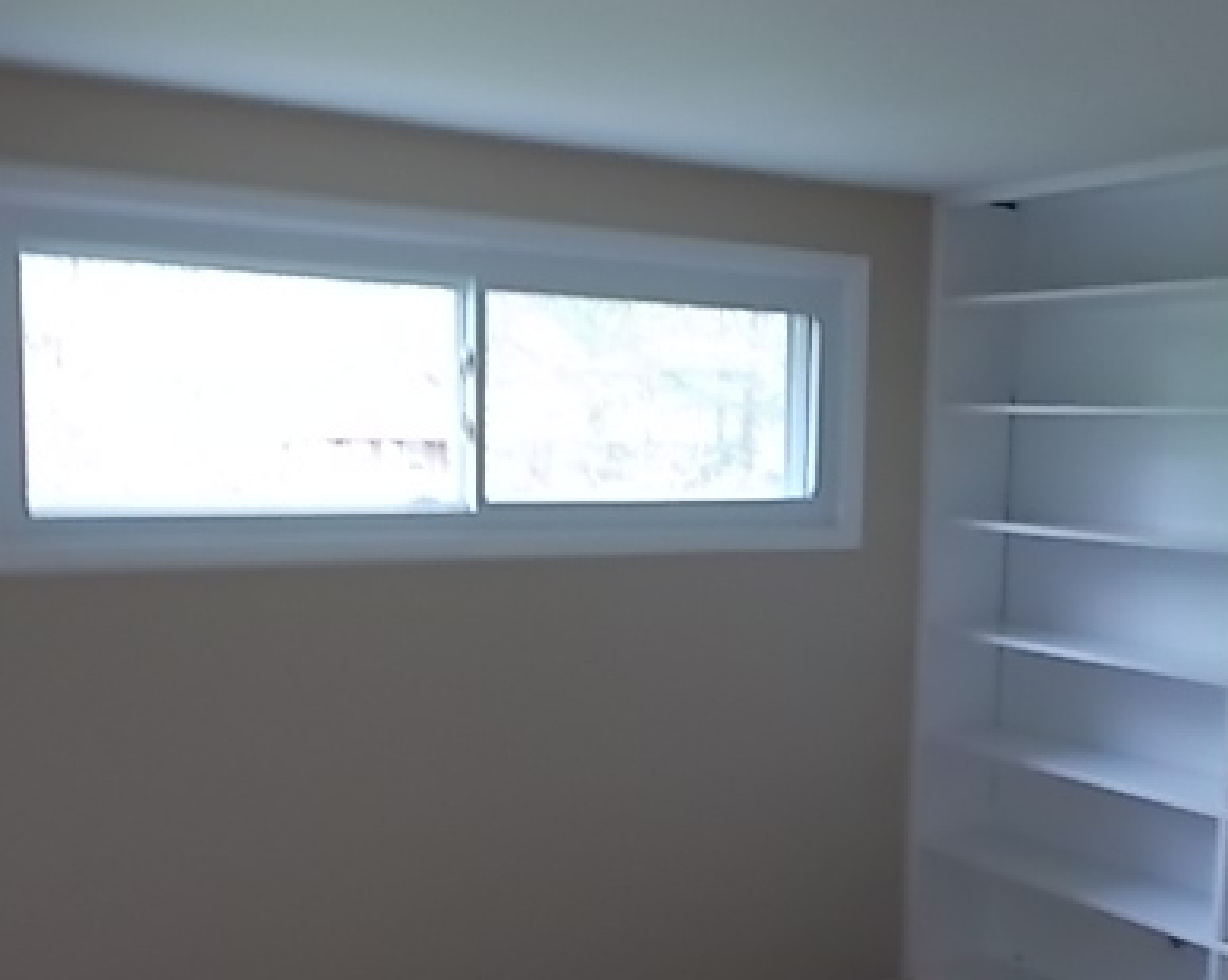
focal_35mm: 42
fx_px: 1525
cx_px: 736
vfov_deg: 35.4
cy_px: 625
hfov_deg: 43.6
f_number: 3.2
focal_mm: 4.6
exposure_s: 1/25
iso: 200
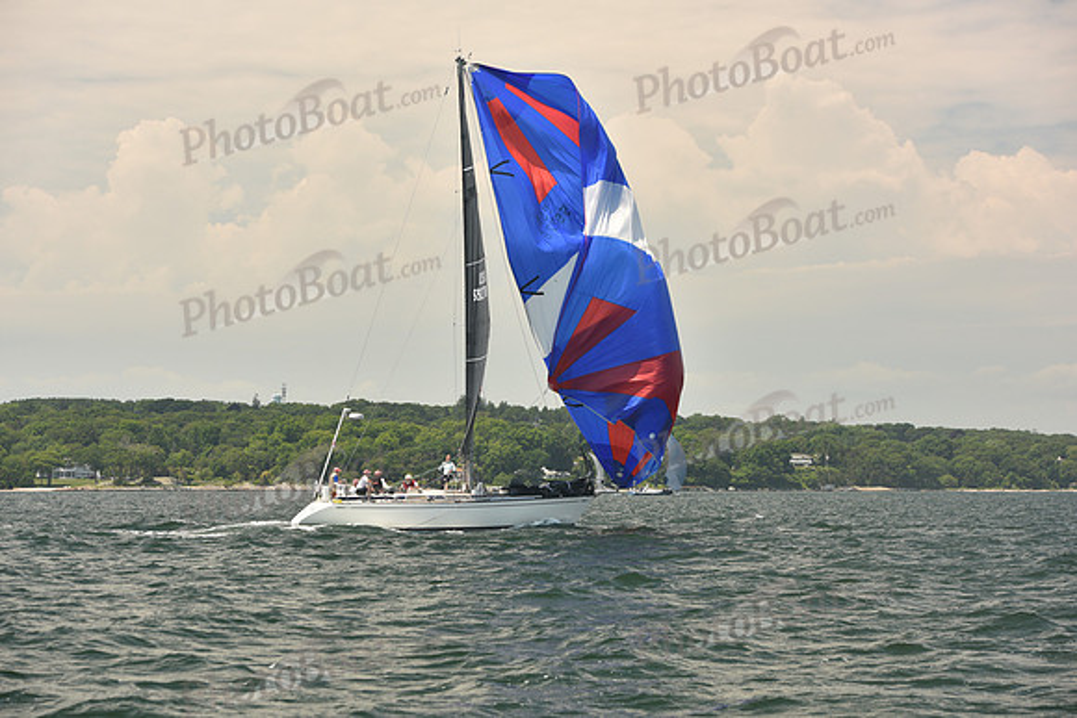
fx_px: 2334
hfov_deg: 26.0
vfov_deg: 17.5
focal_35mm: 78
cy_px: 359
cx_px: 538
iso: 250
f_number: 5.6
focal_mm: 78
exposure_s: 1/640
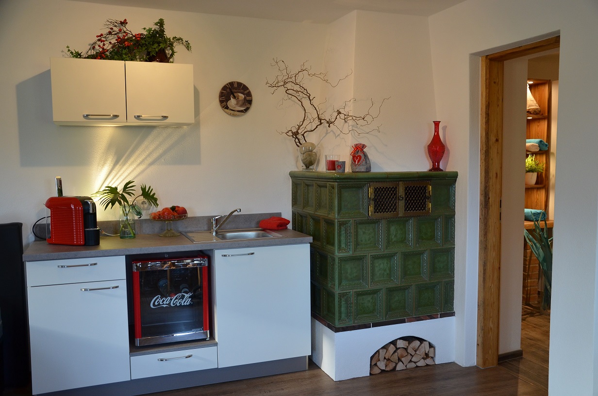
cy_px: 198
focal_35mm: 33
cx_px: 299
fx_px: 547
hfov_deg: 57.3
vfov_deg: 39.8
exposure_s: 1/60
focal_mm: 22
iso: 560
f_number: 4
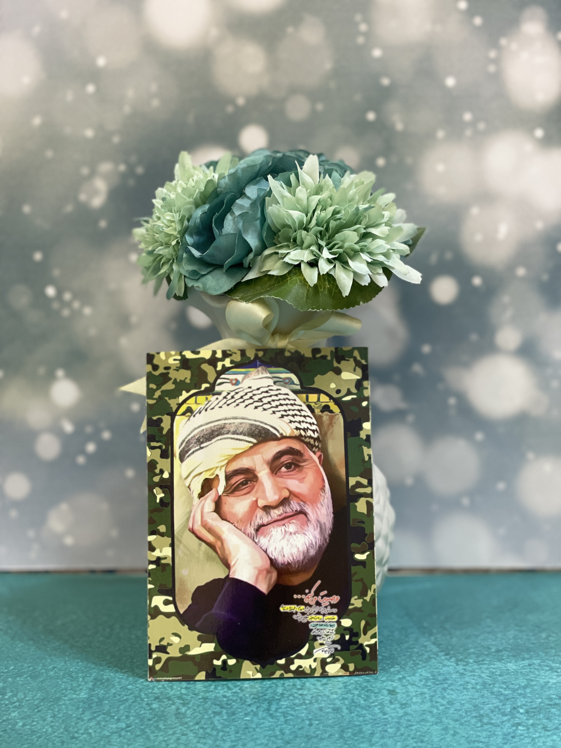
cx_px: 280
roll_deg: +0.8
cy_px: 374
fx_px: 1383
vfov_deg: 30.3
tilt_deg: -6.5
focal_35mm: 64
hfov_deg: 22.9
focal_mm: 7.5
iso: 125
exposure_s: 1/33
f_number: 2.2
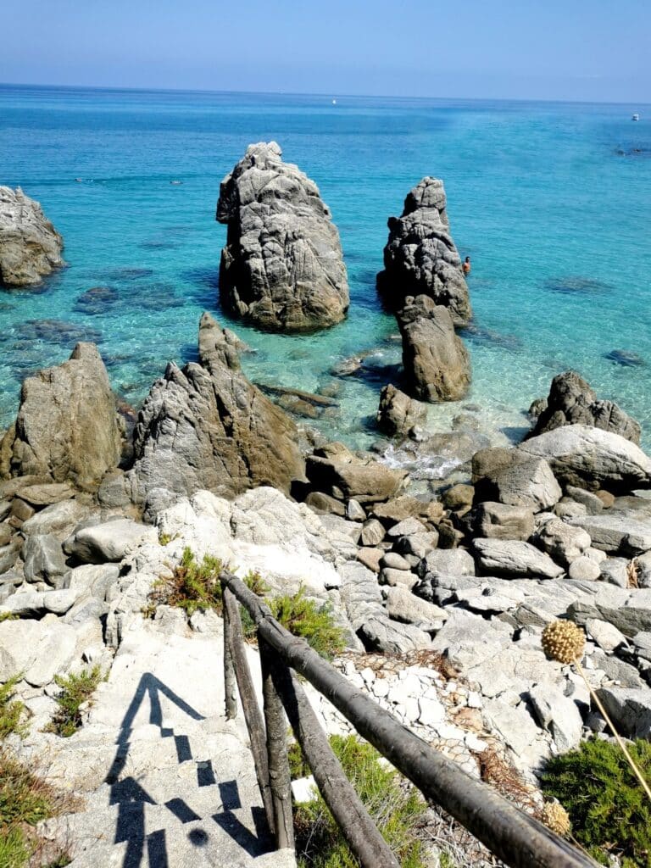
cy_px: 434
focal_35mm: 27
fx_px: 677
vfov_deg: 65.3
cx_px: 326
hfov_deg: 51.4
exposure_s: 1/3106
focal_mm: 5.58
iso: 50
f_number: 1.8
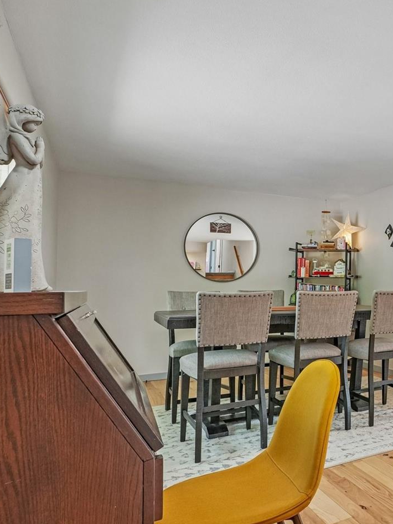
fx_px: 406
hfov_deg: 41.0
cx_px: 436
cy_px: 288
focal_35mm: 27
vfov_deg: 65.5
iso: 500
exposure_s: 1/30
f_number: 8
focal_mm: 11
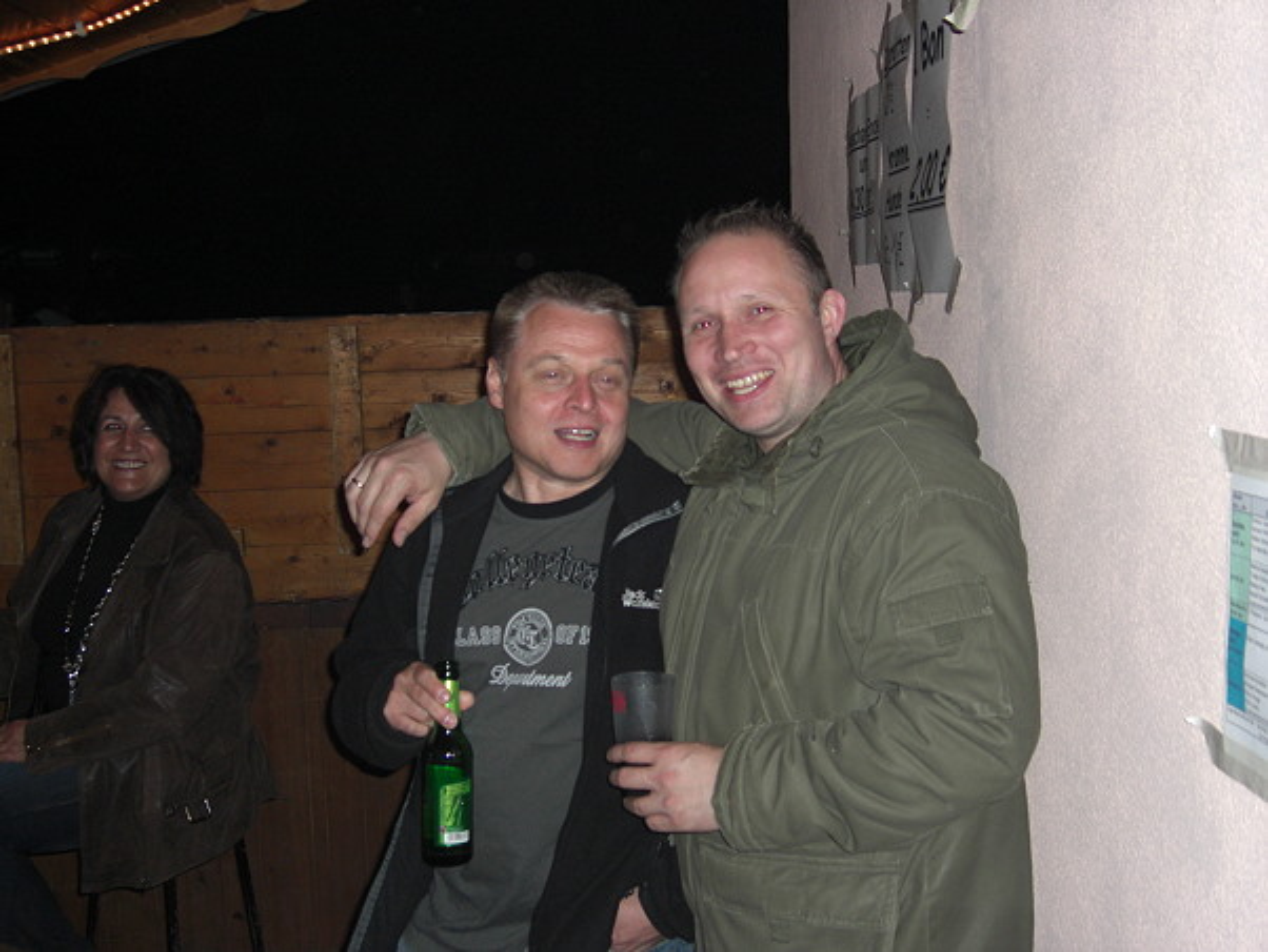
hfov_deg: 41.2
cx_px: 634
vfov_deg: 31.5
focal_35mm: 46
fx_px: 1686
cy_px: 476
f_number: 3.1
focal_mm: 9.5
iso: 200
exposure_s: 1/60
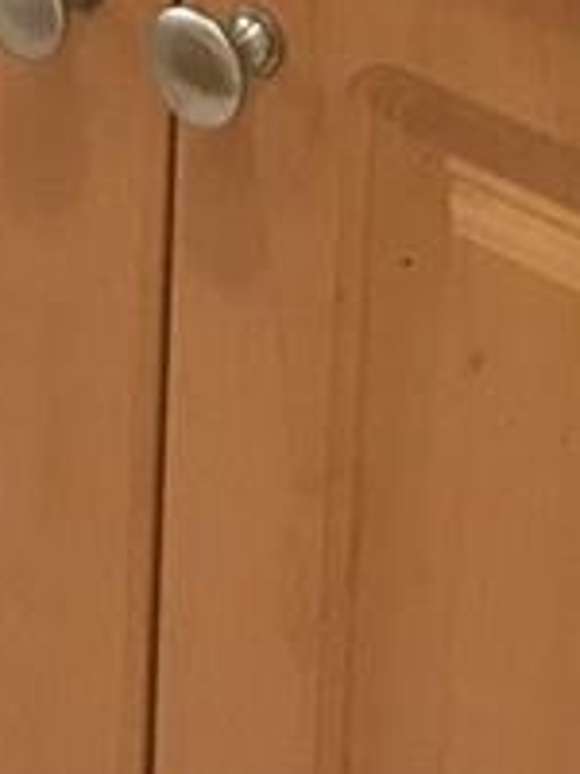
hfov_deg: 8.6
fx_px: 3753
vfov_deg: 10.0
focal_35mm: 168
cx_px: -298
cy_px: -1184
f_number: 1.8
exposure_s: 1/9
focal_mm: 3.99
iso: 100
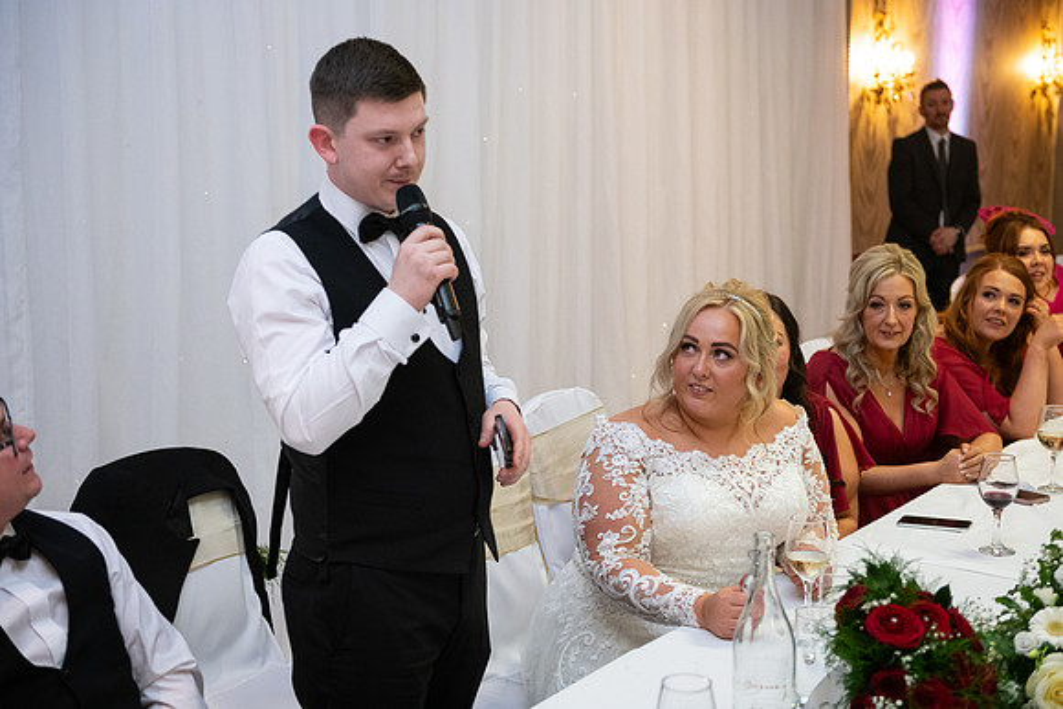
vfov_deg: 26.0
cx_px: 532
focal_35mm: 52
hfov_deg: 38.2
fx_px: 1536
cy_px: 354
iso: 1250
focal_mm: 52
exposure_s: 1/160
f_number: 3.5
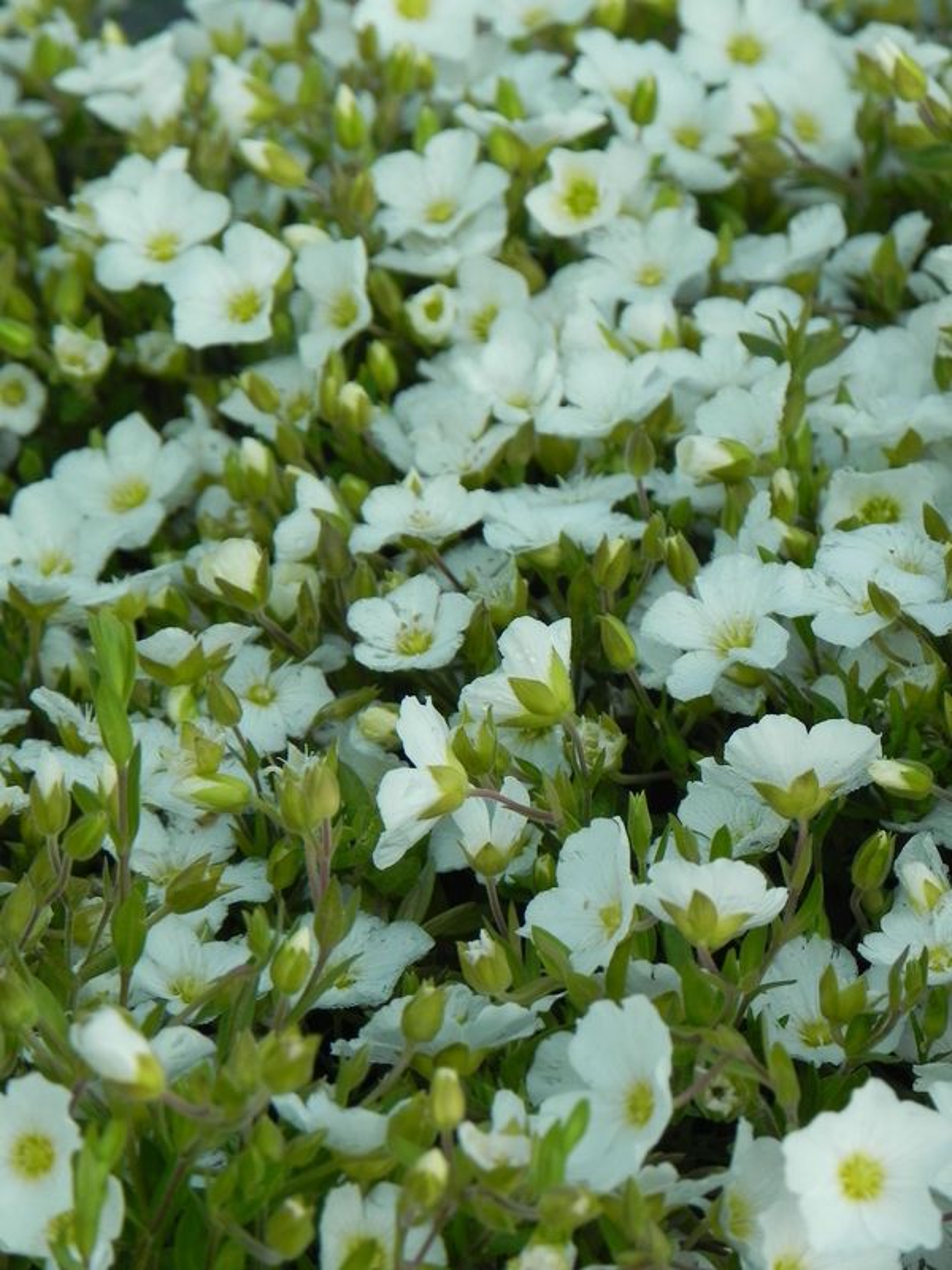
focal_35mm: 162
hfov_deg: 9.2
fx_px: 5940
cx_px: 476
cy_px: 635
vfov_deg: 12.2
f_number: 5
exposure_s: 1/400
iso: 160
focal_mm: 28.8
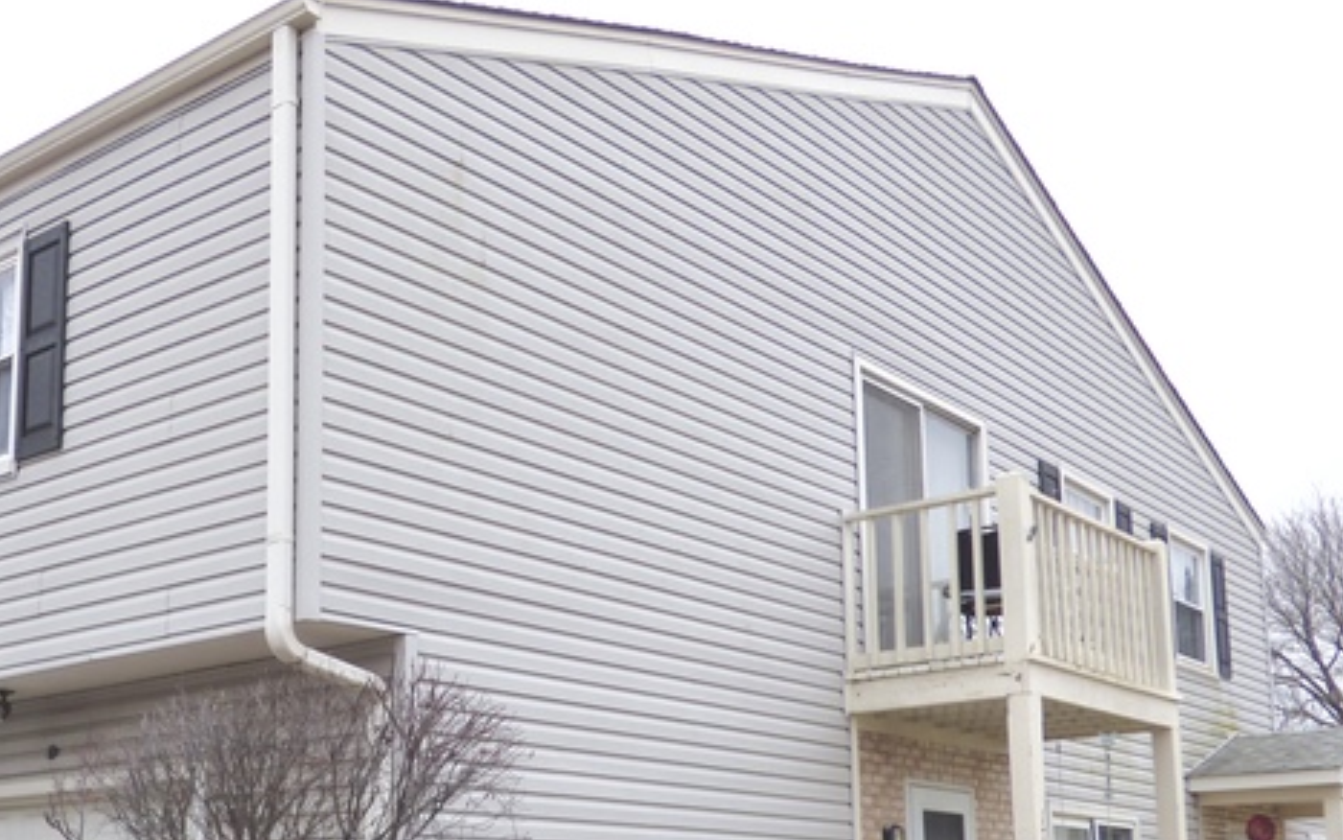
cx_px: 454
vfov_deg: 28.0
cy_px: 665
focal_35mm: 45
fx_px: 1647
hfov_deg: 43.8
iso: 100
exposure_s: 1/250
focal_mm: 5.53
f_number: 3.3
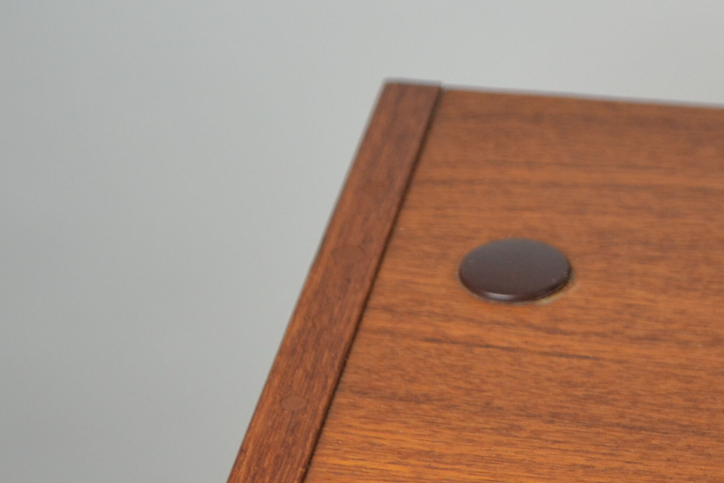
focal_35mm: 147
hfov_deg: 13.8
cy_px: 460
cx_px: 697
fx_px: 2964
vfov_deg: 9.3
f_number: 4
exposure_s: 1/60
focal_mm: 35
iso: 400
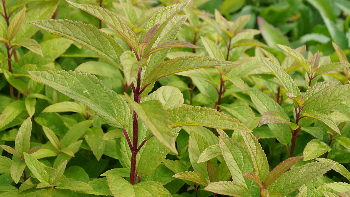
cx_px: 147
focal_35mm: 65
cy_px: 86
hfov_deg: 32.5
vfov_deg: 18.6
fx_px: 600
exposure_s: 1/100
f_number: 9
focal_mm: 35
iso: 100
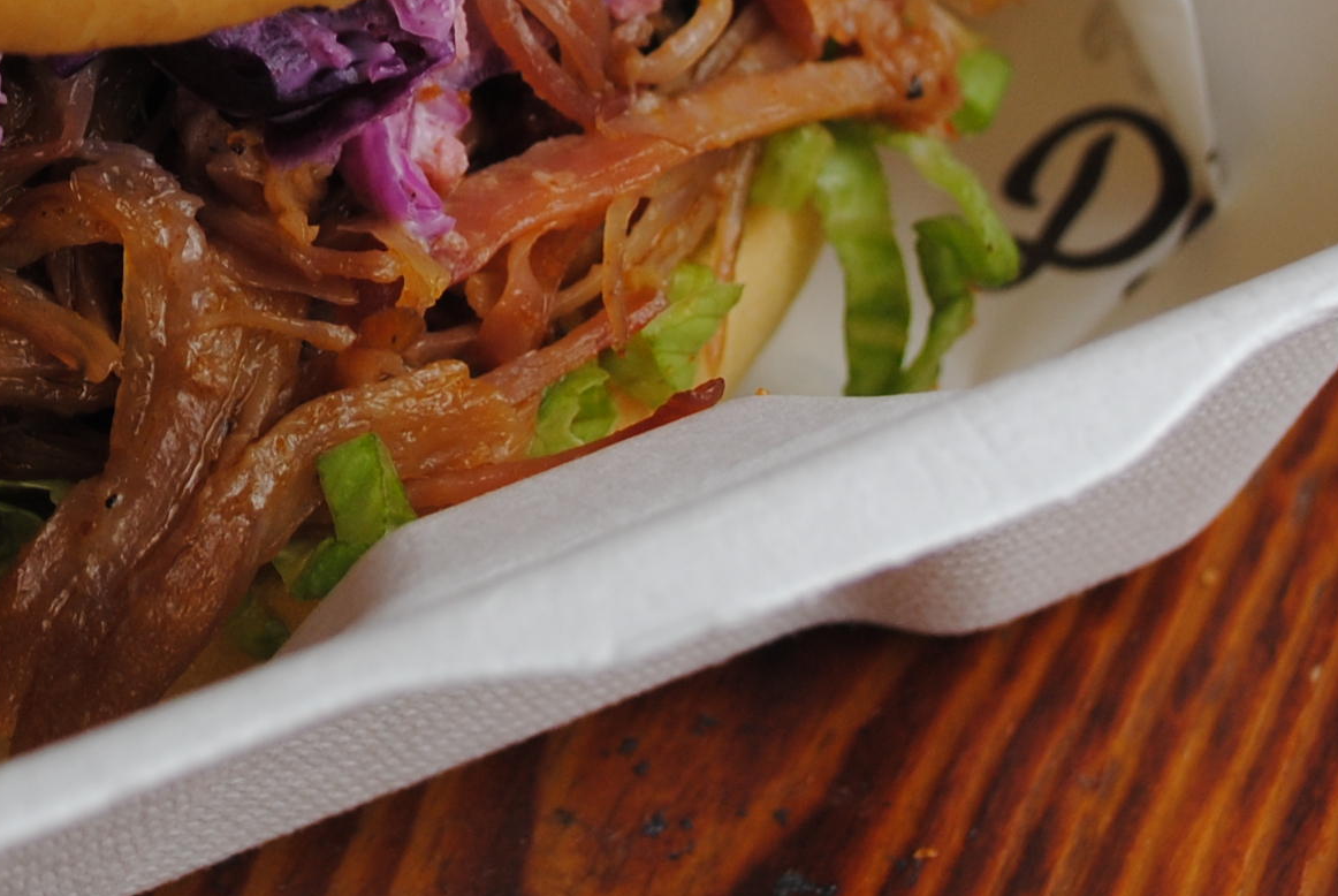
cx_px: 44
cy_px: -176
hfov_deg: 14.4
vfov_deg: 9.7
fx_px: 5210
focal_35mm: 140
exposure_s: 1/125
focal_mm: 28
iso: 140
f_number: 5.6
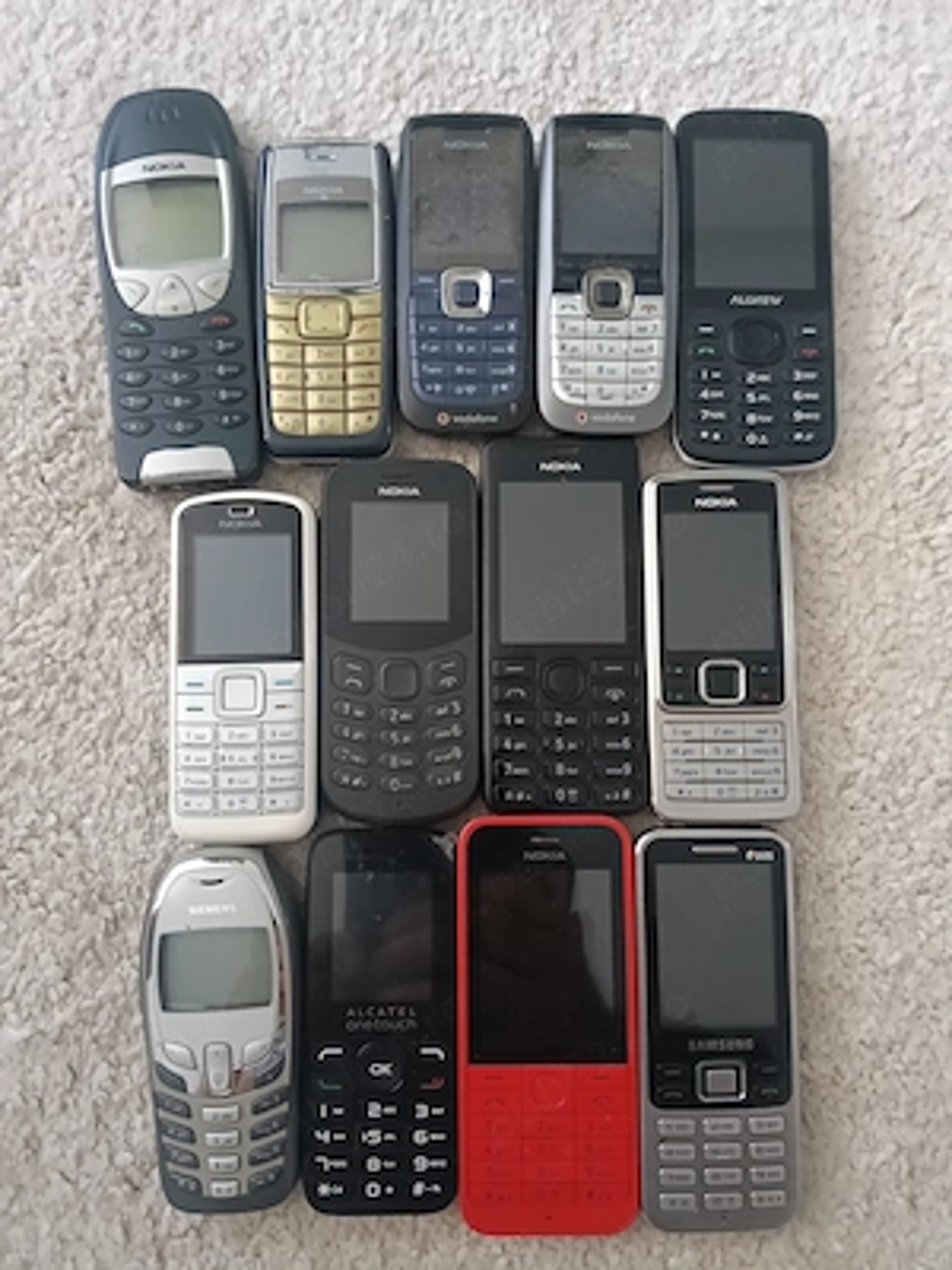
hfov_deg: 51.4
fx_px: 990
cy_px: 635
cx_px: 476
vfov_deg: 65.3
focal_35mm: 27
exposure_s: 1/20
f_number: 1.8
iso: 2000
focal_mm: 3.98
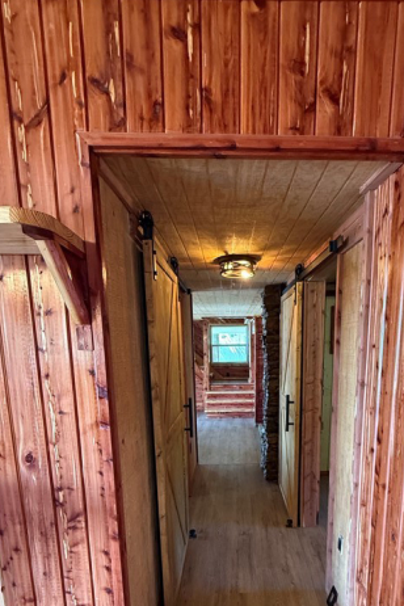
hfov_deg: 59.1
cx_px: 236
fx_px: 353
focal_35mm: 21
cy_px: 418
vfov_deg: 77.8
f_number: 2.2
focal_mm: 2.22
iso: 640
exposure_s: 1/60
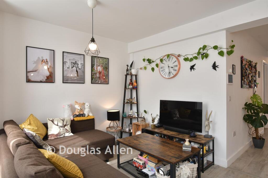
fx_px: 156
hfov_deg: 81.2
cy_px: 89
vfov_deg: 59.5
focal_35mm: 21
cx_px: 134
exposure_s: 1/25
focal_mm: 14
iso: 200
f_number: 8
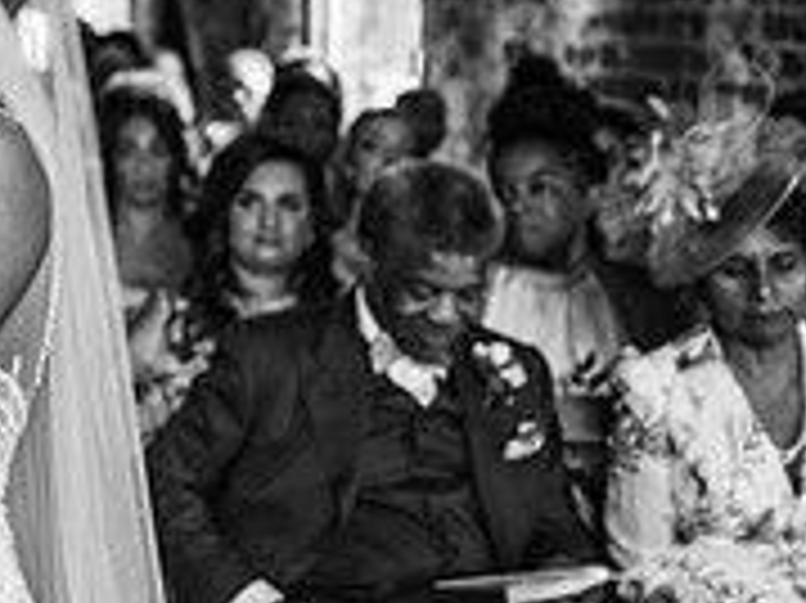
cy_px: 117
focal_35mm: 109
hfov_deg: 16.2
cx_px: -468
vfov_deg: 13.5
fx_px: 2536
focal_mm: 35
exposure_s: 1/200
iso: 640
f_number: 2.2
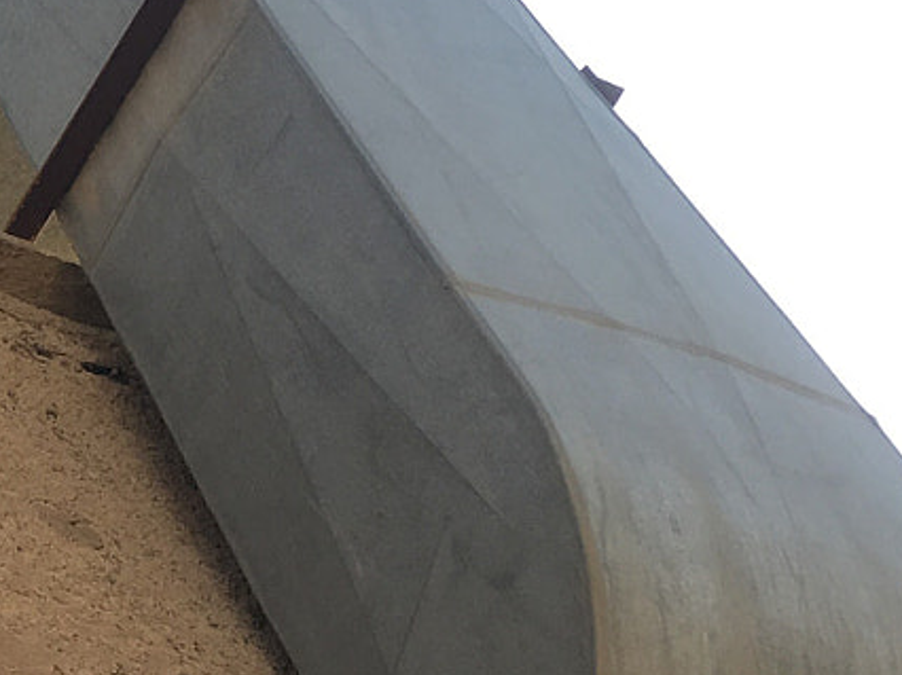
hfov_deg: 17.0
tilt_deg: +48.7
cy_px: 362
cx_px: -256
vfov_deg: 13.6
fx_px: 2839
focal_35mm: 109
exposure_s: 1/810
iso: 25
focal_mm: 4.15
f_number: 2.2
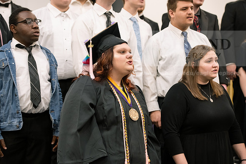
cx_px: 123
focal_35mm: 90
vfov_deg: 15.2
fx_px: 615
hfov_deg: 22.6
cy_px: 82
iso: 2500
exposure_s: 1/200
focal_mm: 90
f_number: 3.5
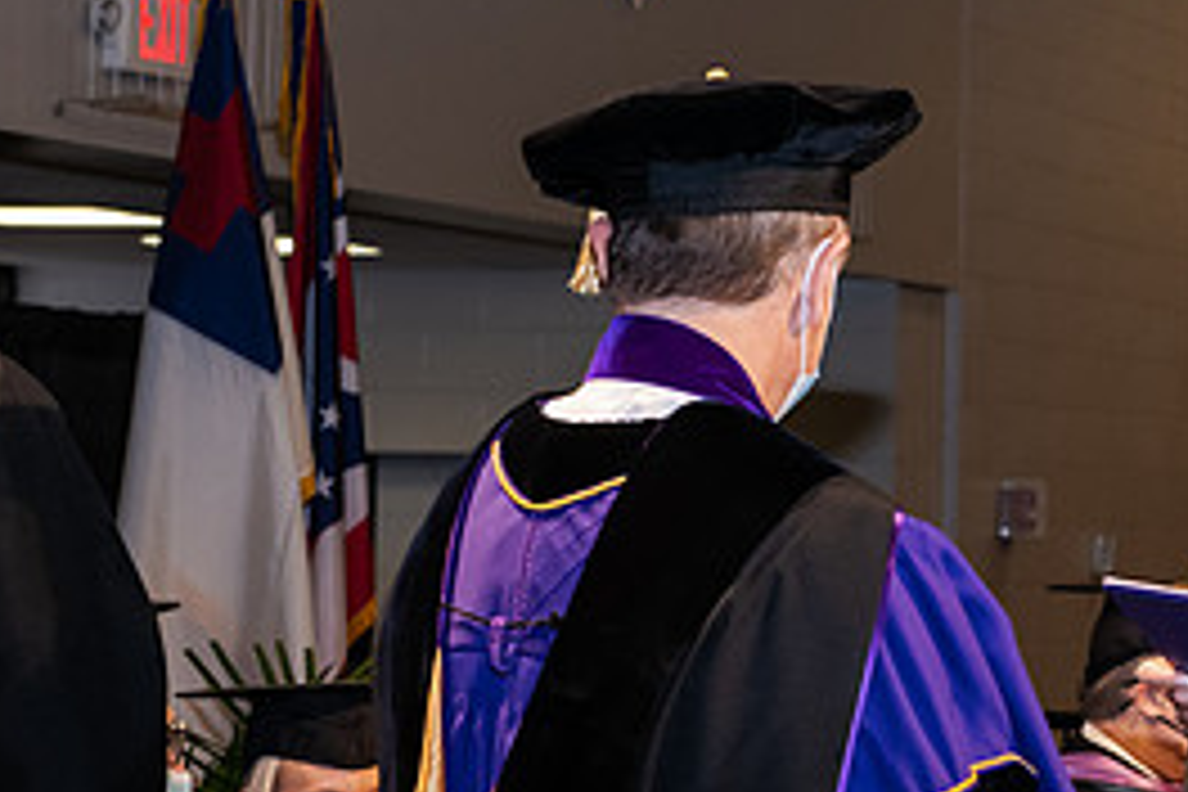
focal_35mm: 136
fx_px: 4488
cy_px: 520
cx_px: 1076
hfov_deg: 14.9
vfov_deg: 10.1
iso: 1600
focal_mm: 62
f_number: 6.3
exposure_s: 1/200
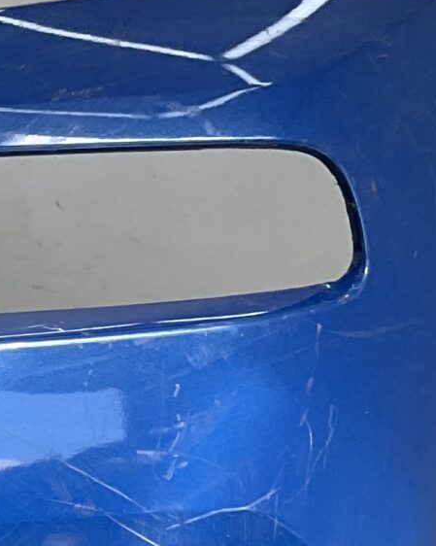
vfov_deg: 14.8
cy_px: 499
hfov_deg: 10.5
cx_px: -554
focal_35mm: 129
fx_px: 2082
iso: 16
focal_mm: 3
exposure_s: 1/295
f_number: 1.8
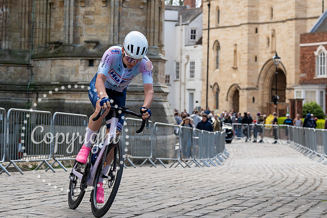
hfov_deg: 17.0
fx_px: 1095
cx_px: 139
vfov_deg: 11.3
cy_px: 31
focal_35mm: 120
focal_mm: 70
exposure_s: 1/1000
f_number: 5
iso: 800
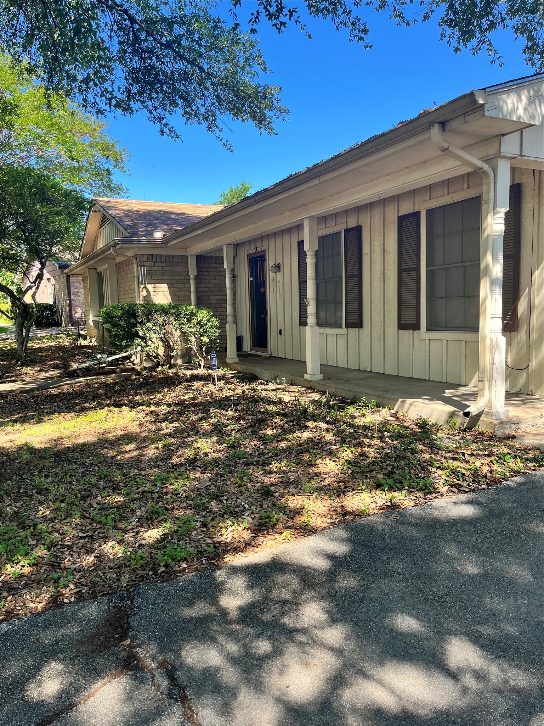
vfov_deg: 67.3
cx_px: 272
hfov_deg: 53.1
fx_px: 545
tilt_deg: -4.6
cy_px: 363
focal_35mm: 26
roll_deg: +1.8
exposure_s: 1/598
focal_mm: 5.1
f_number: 1.6
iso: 50
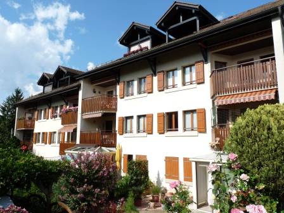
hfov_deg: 65.3
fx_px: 222
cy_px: 106
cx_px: 142
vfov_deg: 51.4
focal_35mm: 27
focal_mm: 4.8
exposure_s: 1/400
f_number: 5.6
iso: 100
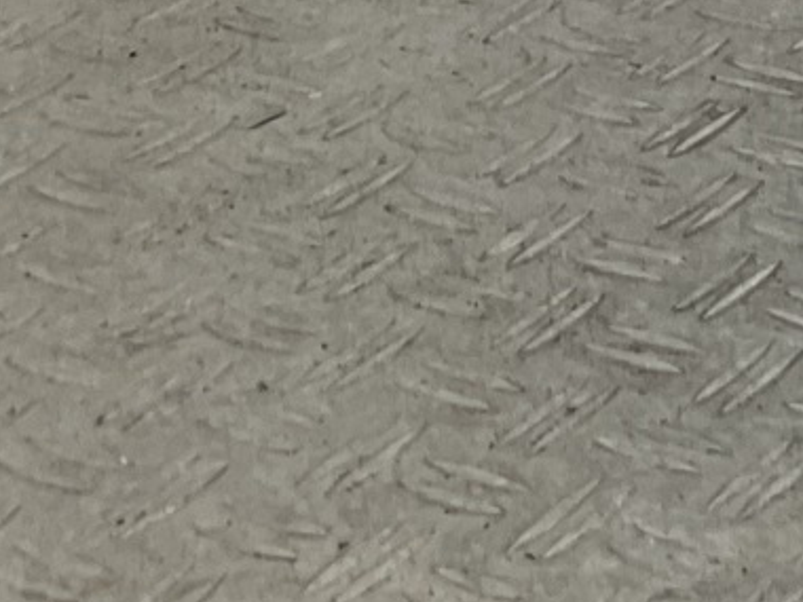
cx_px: 2105
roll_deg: -4.0
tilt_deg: -14.1
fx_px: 3572
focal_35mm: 154
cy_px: -796
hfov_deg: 10.5
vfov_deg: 8.8
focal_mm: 3
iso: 16
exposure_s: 1/138
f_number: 1.8
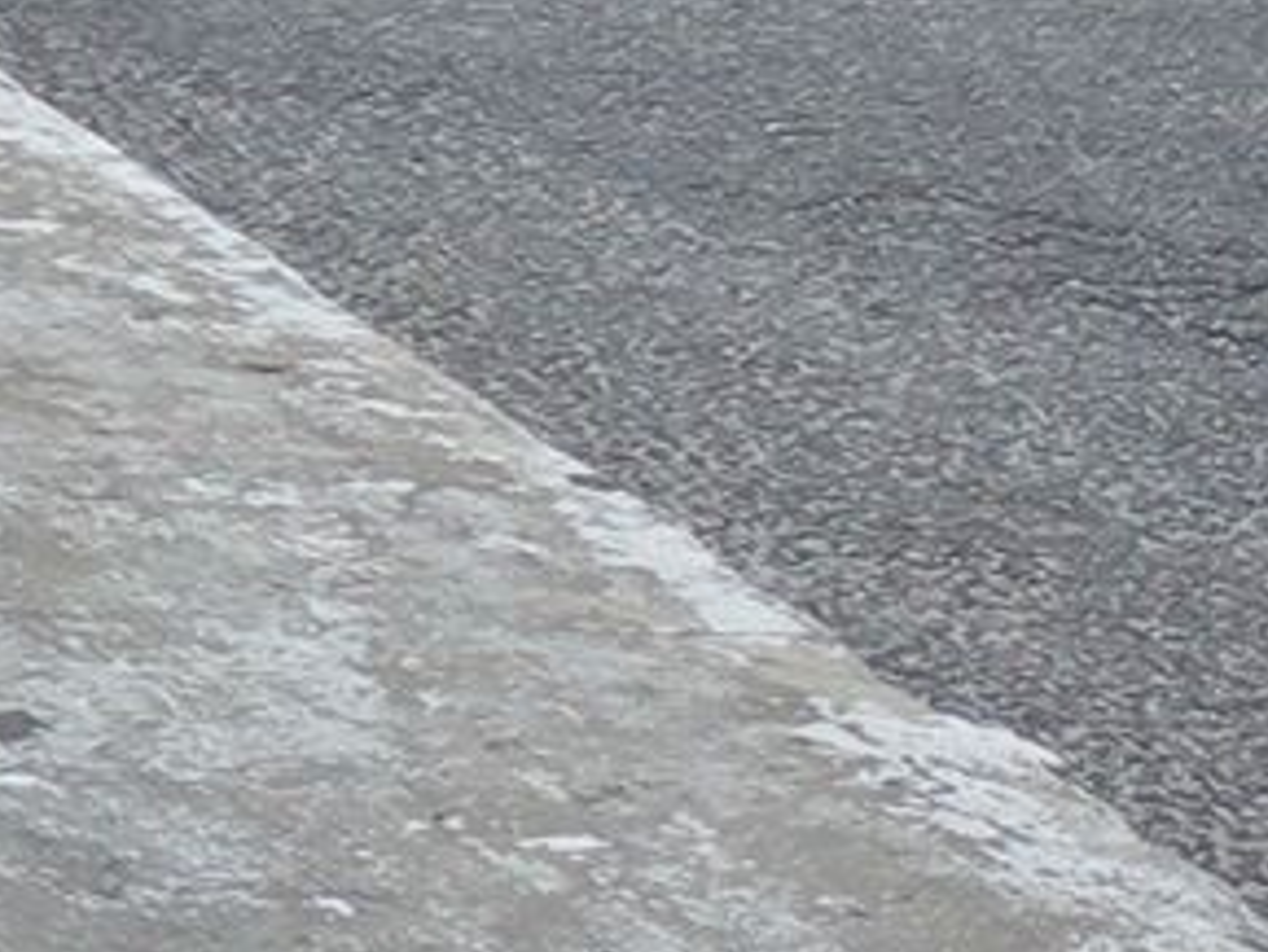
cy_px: -974
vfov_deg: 8.8
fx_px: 5827
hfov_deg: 8.8
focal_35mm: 159
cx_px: -3102
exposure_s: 1/1681
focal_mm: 5.4
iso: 80
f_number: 1.8
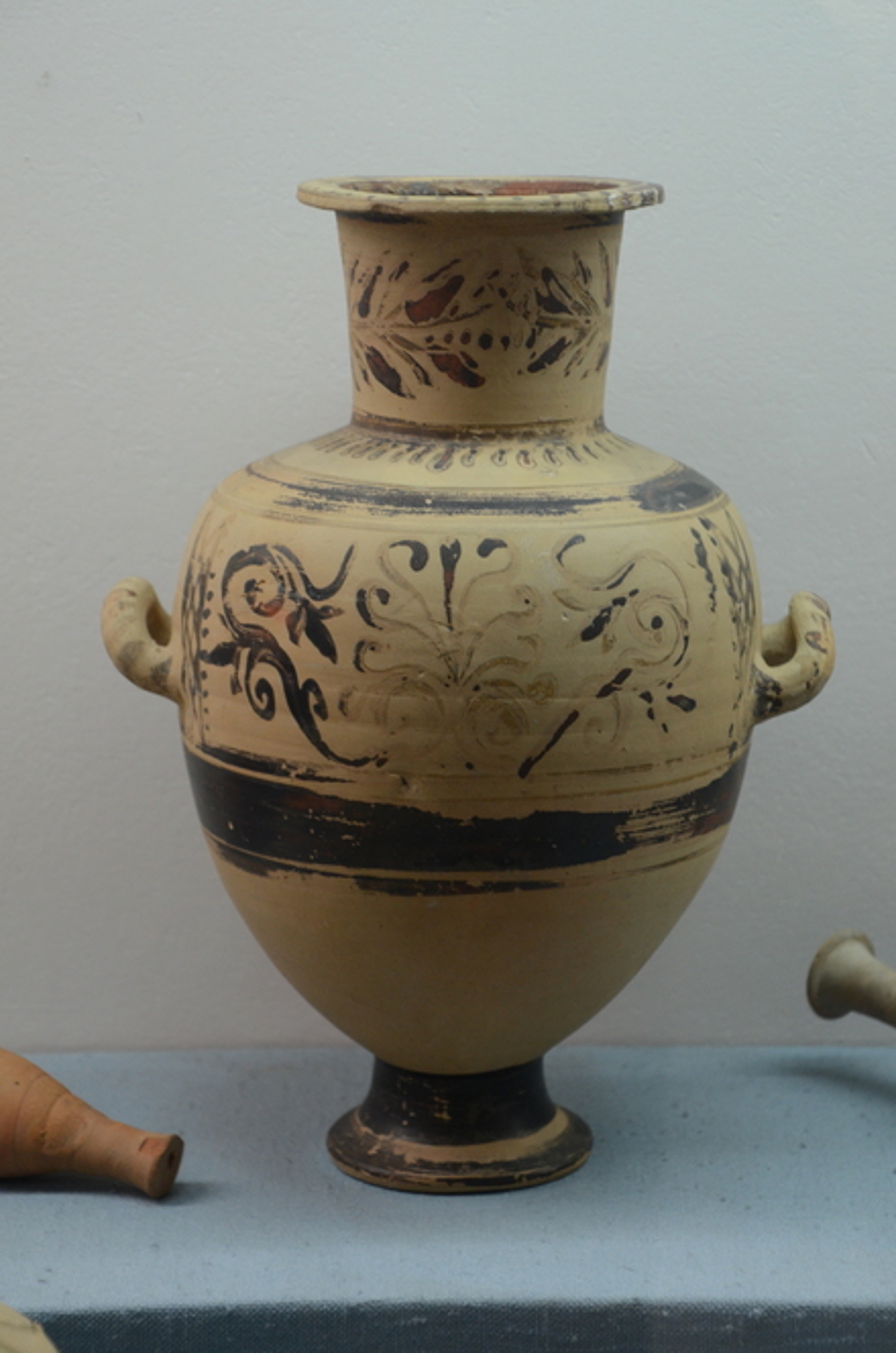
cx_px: 448
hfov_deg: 15.6
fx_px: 3261
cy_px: 676
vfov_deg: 23.4
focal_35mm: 87
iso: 1000
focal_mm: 58
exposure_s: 1/60
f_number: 5
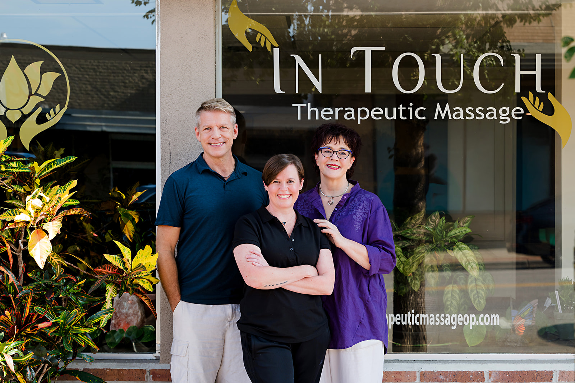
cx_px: 288
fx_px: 1118
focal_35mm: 70
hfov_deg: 28.8
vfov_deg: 19.5
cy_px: 192
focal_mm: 70
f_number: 6.3
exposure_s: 1/100
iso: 200
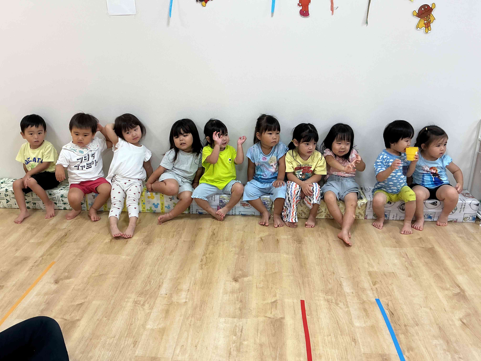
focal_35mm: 29
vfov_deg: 48.2
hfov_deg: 61.7
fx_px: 403
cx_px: 240
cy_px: 180
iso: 64
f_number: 1.8
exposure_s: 1/120
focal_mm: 3
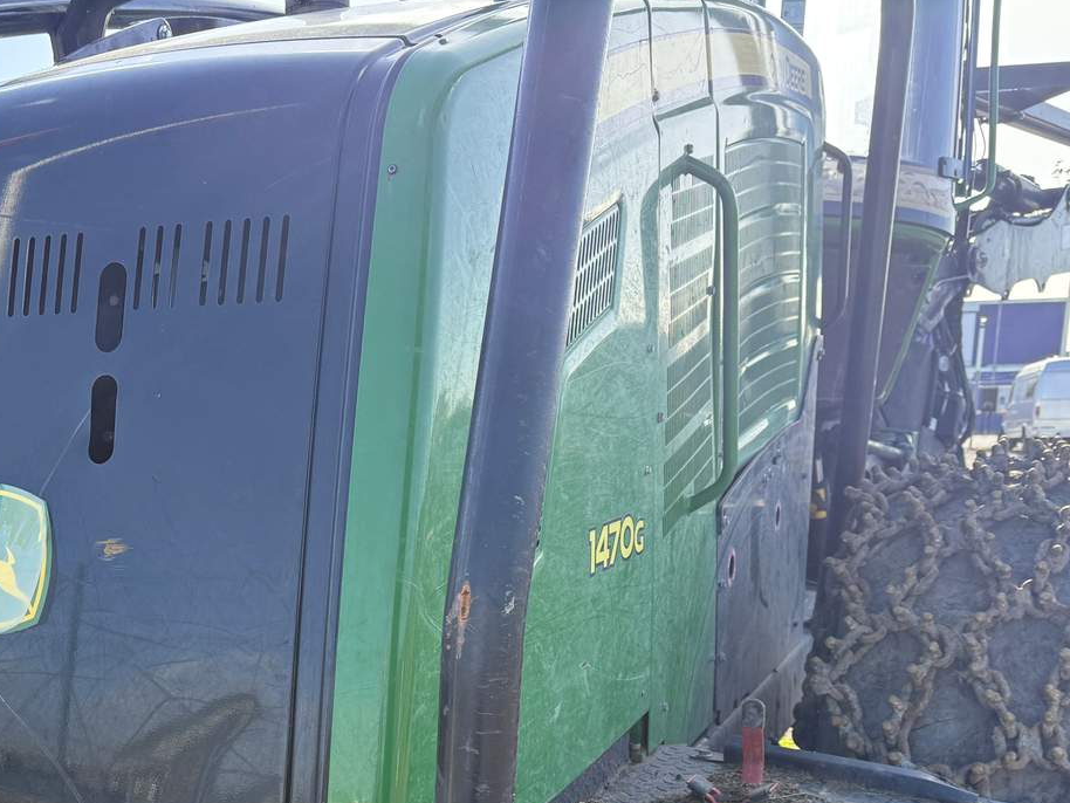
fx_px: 1299
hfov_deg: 43.7
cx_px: 302
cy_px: 699
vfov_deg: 32.9
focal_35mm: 42
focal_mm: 6.76
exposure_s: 1/1585
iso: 100
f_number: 1.78
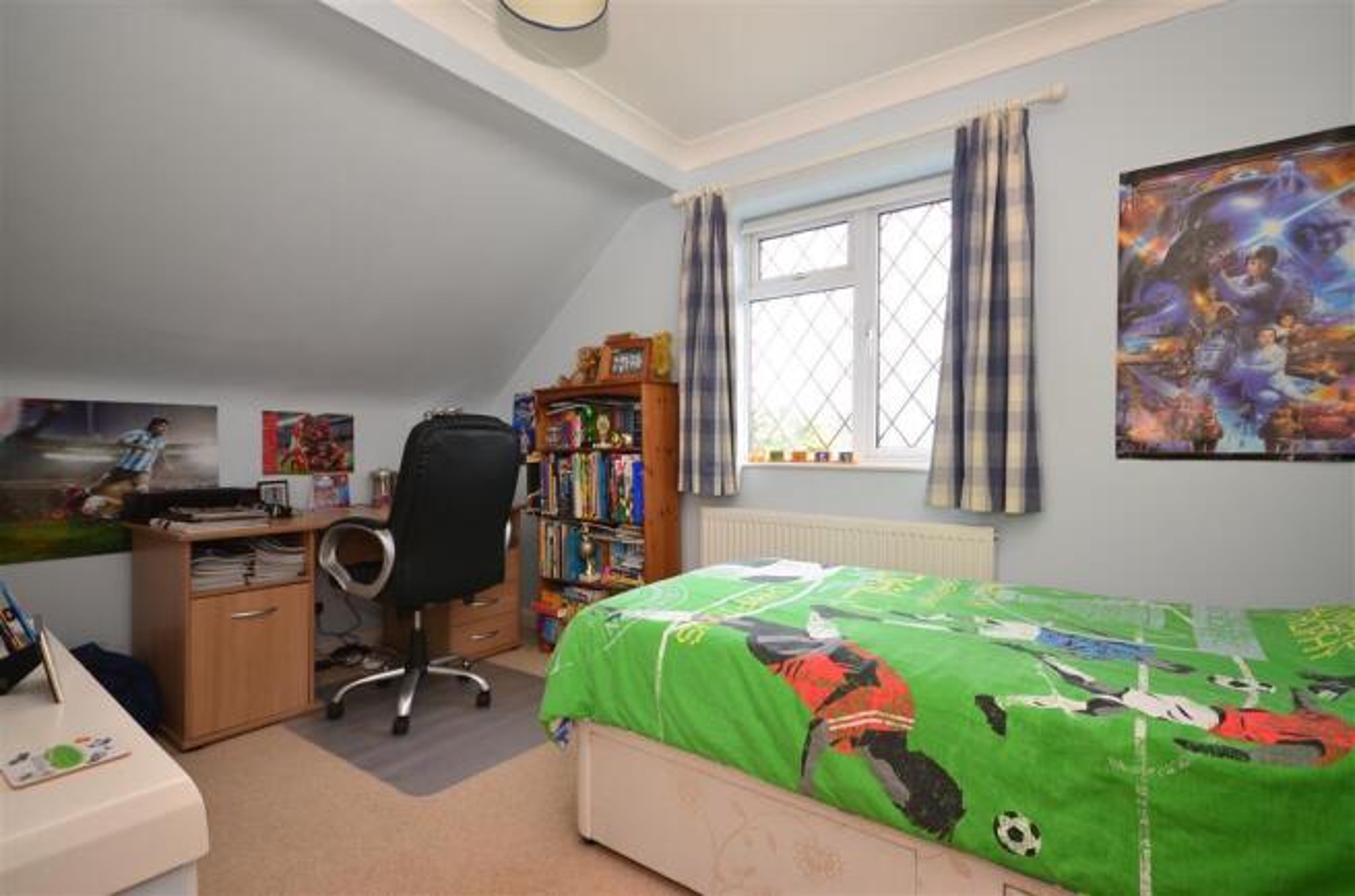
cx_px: 678
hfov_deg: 92.6
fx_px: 648
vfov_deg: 69.4
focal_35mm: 17
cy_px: 448
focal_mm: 11.5
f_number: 5
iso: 200
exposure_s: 1/8
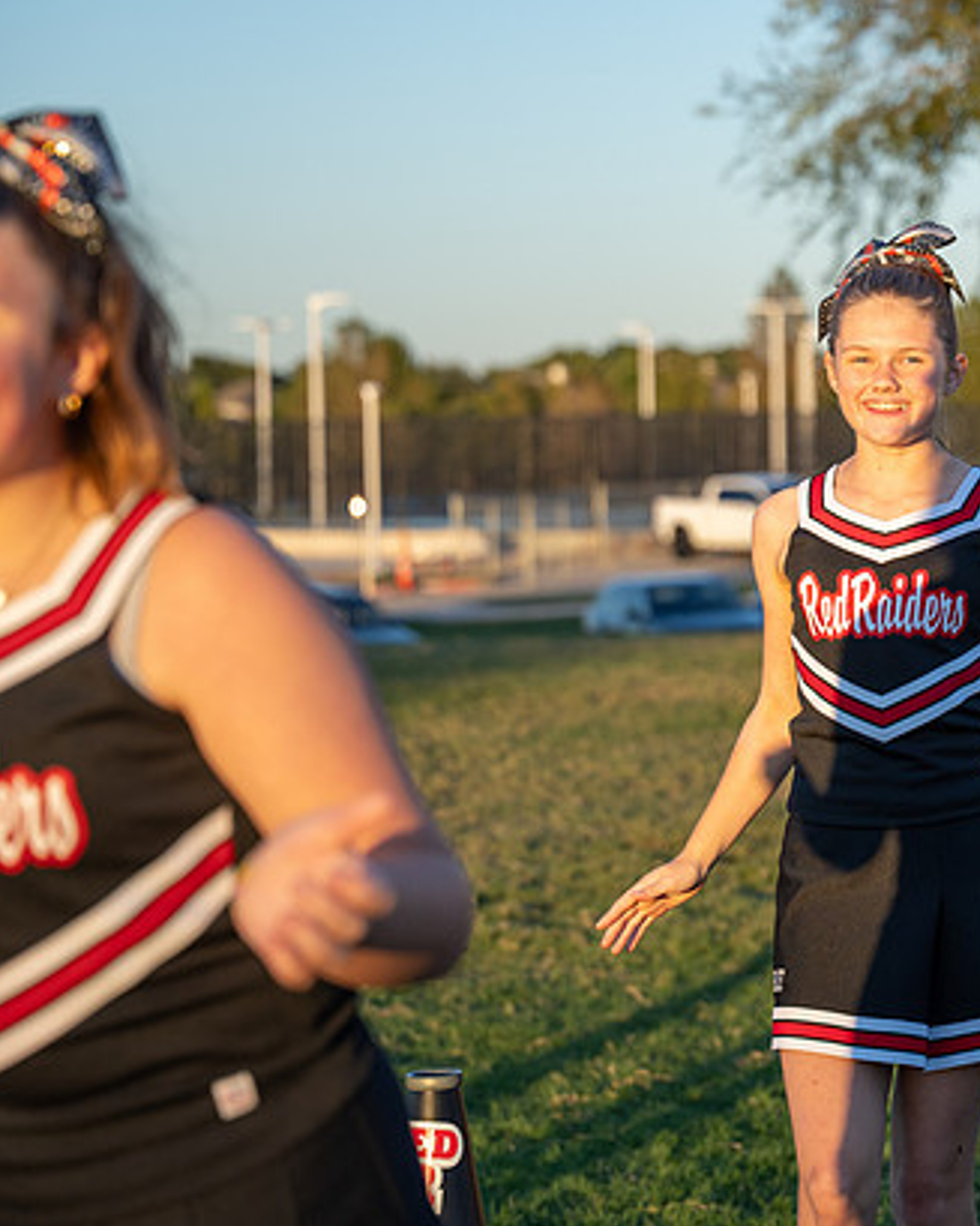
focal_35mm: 119
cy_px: 521
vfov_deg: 16.2
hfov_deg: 12.8
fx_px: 4316
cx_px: 918
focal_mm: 70
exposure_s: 1/1250
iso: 320
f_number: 2.8
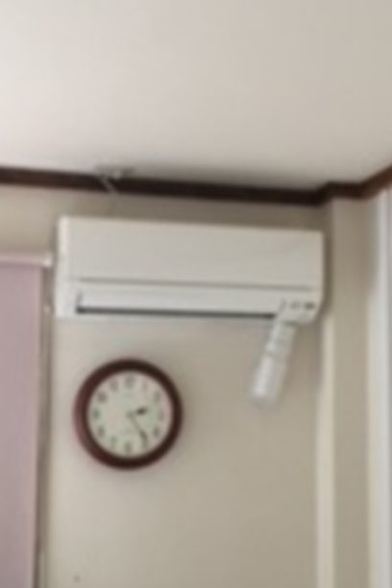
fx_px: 719
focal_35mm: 44
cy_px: 283
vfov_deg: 44.5
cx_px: 217
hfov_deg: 30.5
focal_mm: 4.15
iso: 200
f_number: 2.2
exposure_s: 1/20
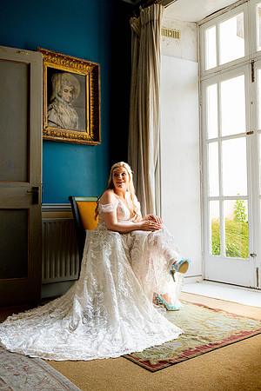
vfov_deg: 54.4
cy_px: 196
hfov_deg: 37.9
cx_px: 130
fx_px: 381
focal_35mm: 35
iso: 1000
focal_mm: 35
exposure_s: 1/160
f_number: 7.1
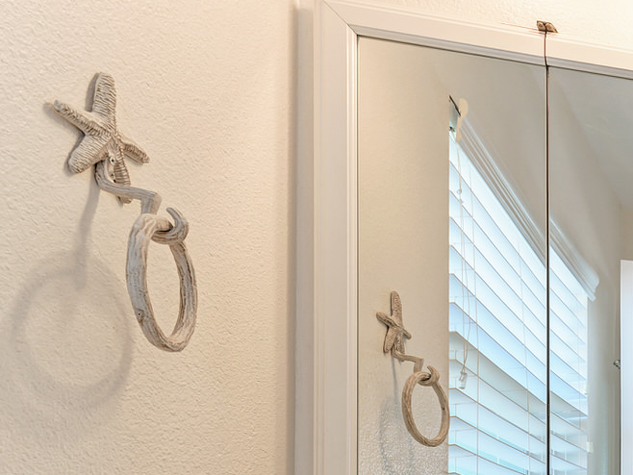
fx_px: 823
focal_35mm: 45
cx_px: 1012
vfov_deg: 28.4
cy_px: 555
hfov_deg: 26.2
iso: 100
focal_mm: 14
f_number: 7.1
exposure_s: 1/8
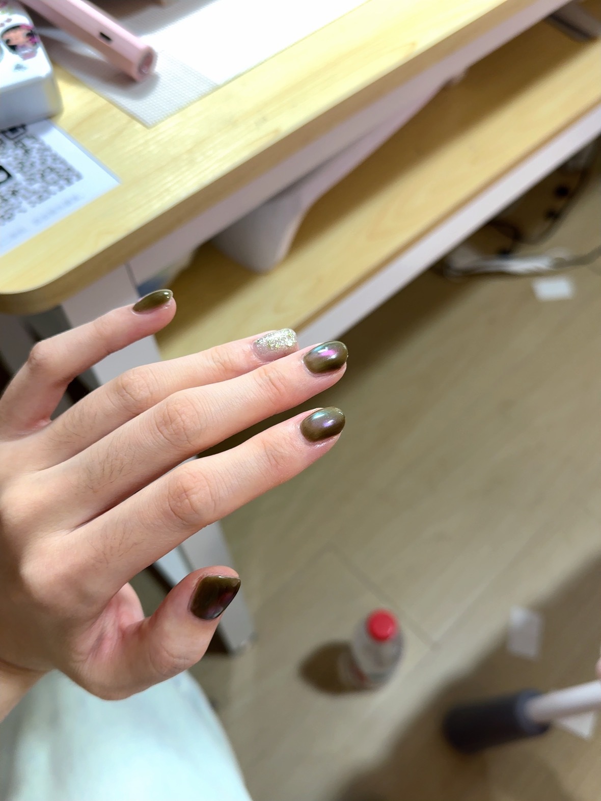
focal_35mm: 30
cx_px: 300
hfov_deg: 46.8
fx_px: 694
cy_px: 400
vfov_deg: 59.9
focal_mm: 6.76
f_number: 1.78
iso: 160
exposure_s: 1/100
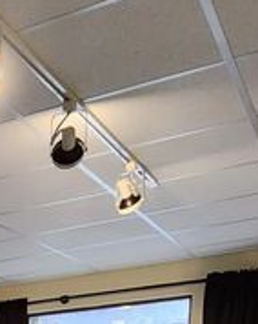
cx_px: -256
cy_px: 579
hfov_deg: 16.2
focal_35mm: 73
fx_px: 698
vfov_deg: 19.6
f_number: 2.2
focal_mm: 2.2
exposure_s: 1/60
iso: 400
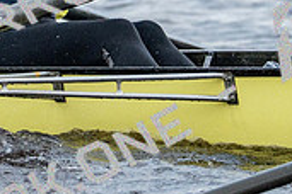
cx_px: 126
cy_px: -79
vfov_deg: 1.1
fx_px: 10406
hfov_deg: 1.6
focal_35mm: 1283
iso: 5000
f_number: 6.3
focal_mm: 379
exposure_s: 1/1600
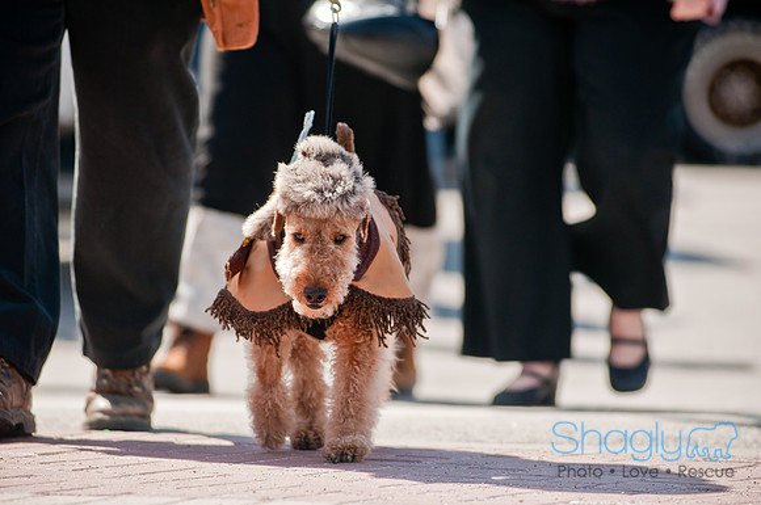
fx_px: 6333
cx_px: 380
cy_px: 252
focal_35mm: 300
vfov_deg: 4.6
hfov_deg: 6.9
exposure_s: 1/1000
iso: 200
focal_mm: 200
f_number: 4
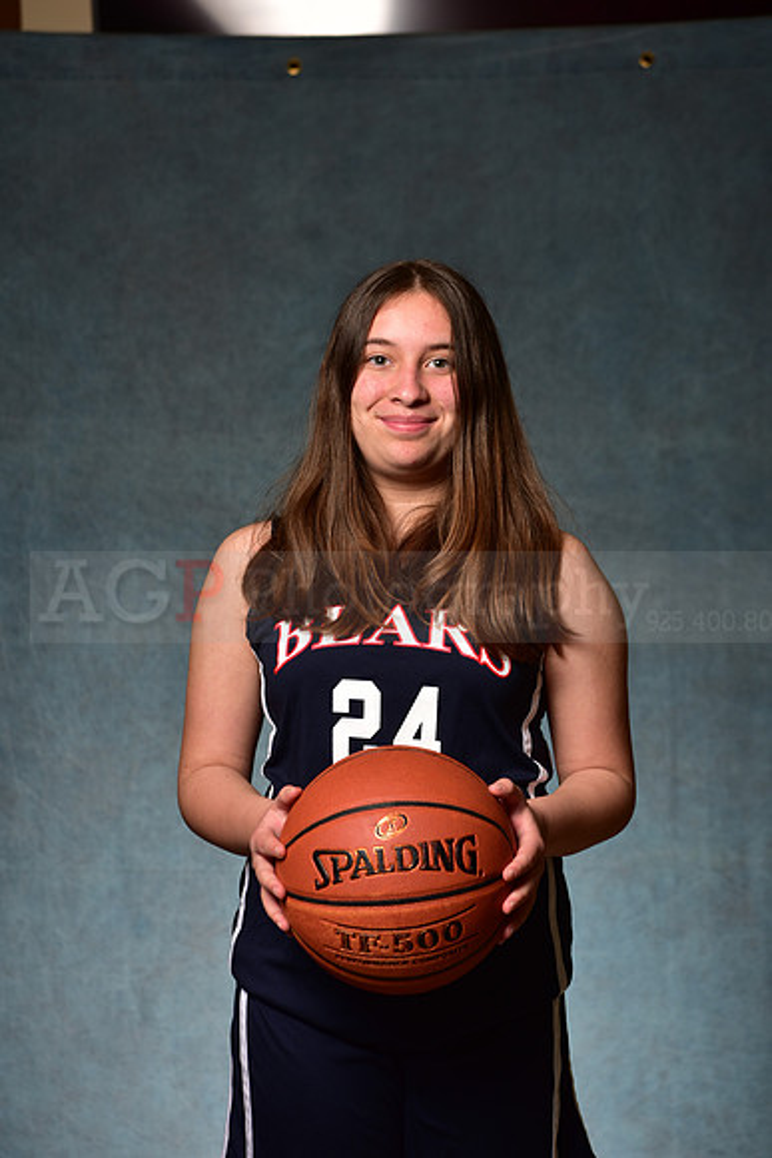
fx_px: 2250
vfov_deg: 28.8
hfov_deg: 19.5
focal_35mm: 70
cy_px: 579
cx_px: 386
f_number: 5
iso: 100
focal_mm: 70
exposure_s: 1/200
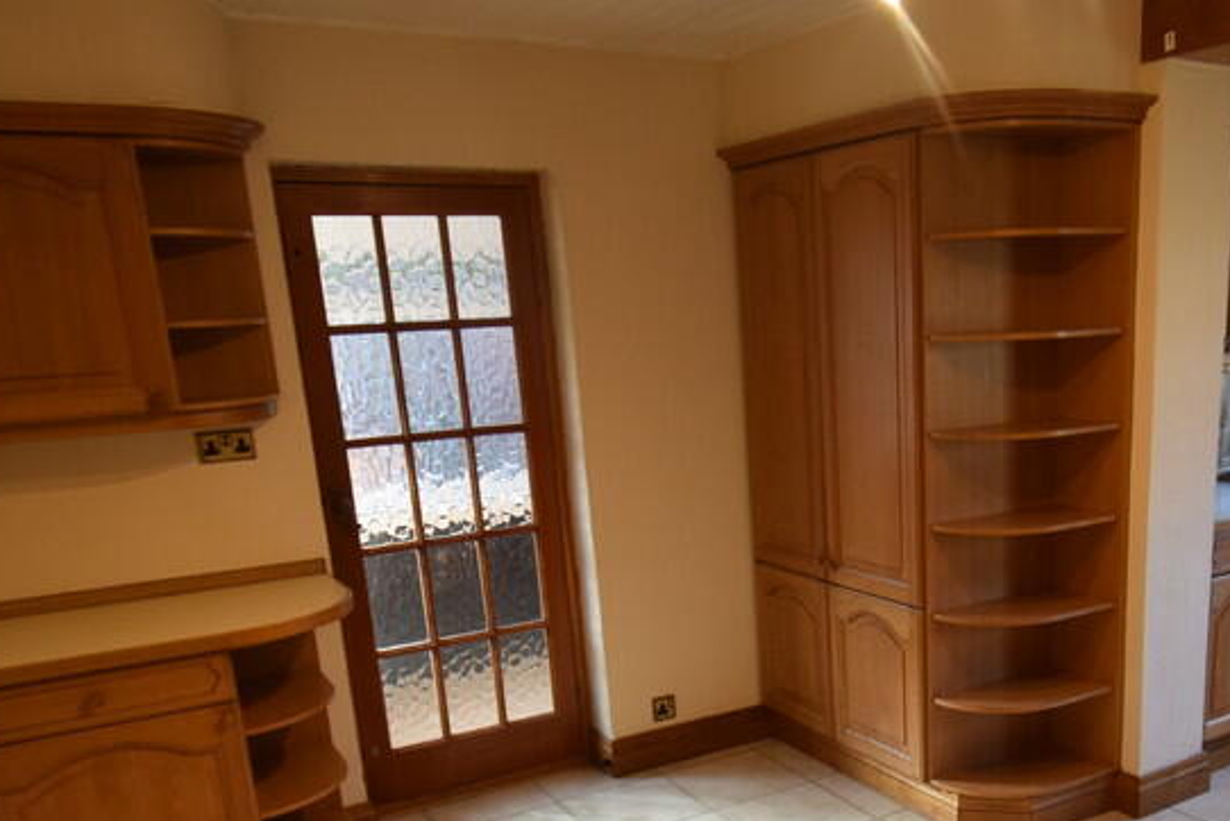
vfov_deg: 37.6
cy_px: 646
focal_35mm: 34
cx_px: 803
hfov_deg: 54.8
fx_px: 1162
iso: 640
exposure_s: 1/60
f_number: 4.8
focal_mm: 12
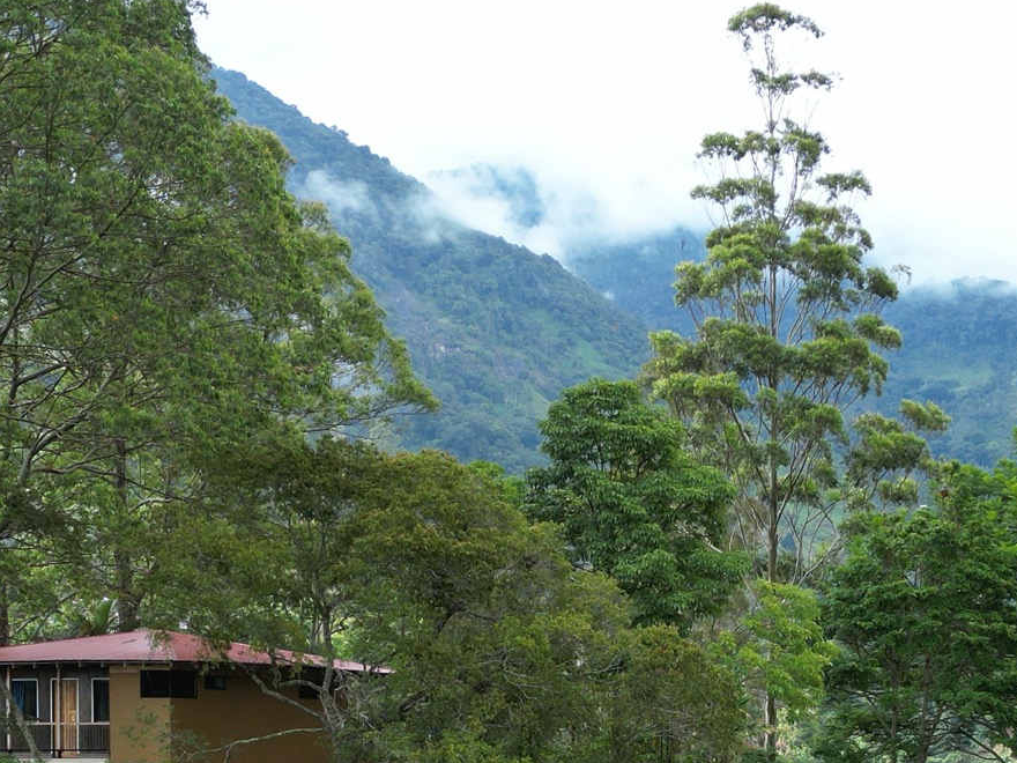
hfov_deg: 31.2
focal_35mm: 60
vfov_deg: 23.3
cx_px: 836
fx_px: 1763
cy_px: 775
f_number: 1.7
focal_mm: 6.72
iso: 100
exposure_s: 1/400
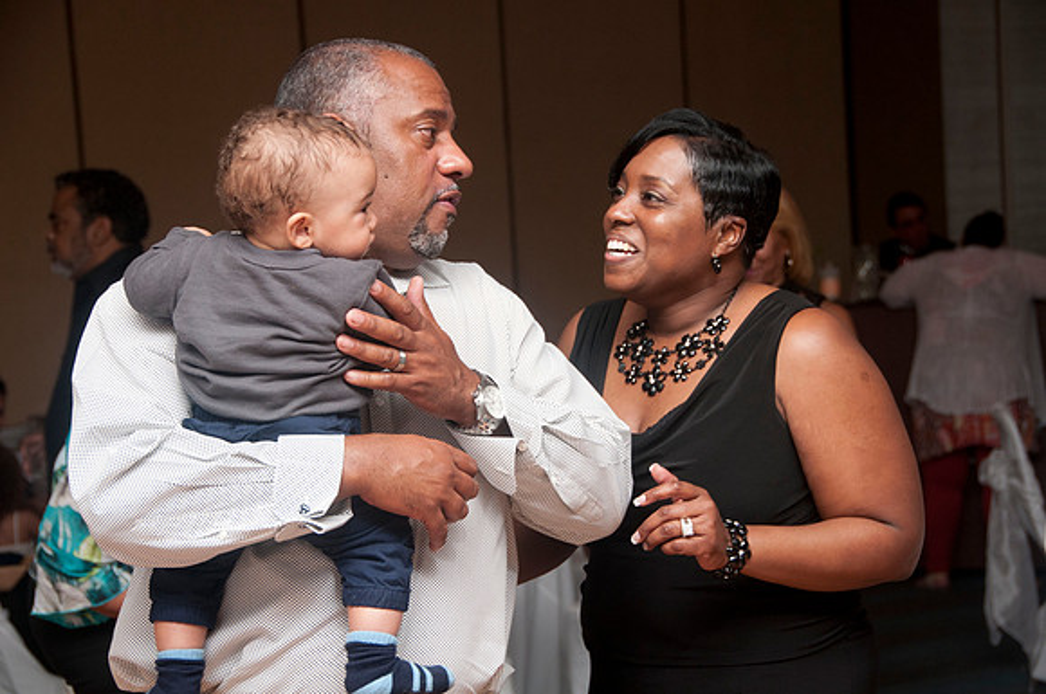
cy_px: 347
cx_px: 523
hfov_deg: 22.7
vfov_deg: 15.1
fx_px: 2611
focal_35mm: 90
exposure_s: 1/125
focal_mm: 60
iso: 400
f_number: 5.6
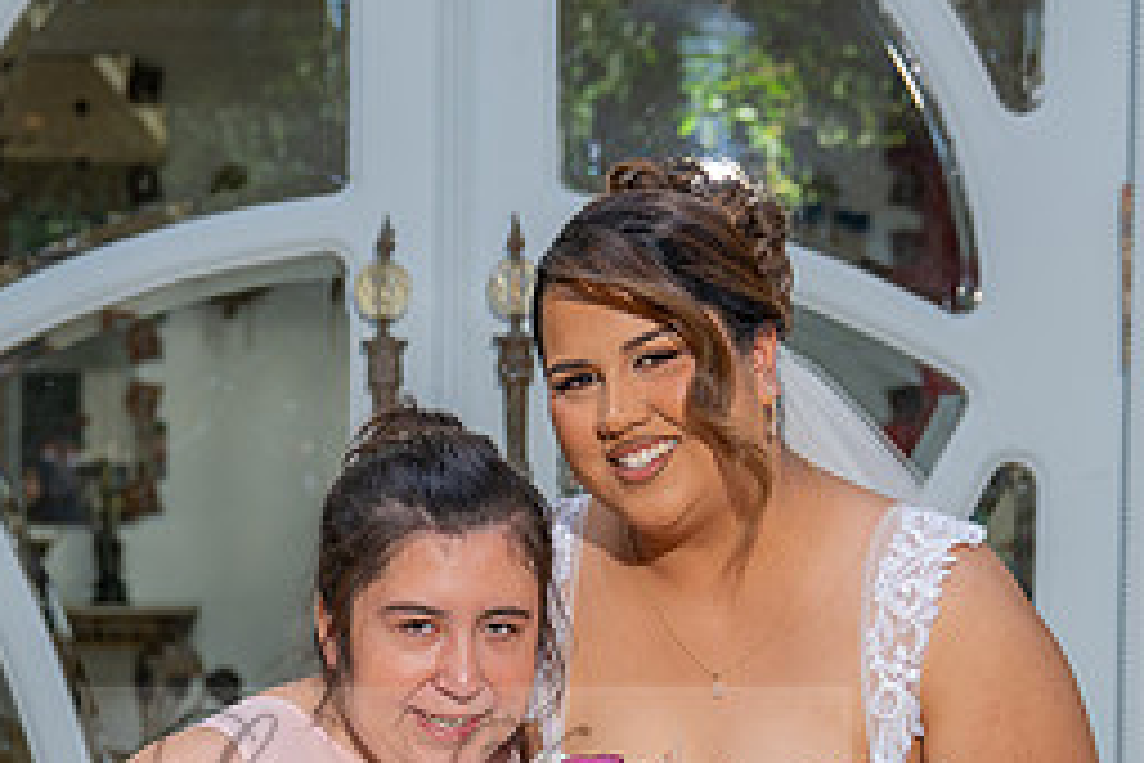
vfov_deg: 12.4
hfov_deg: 18.7
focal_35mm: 109
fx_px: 3464
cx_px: 471
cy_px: 792
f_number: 4
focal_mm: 48
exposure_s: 1/200
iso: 200
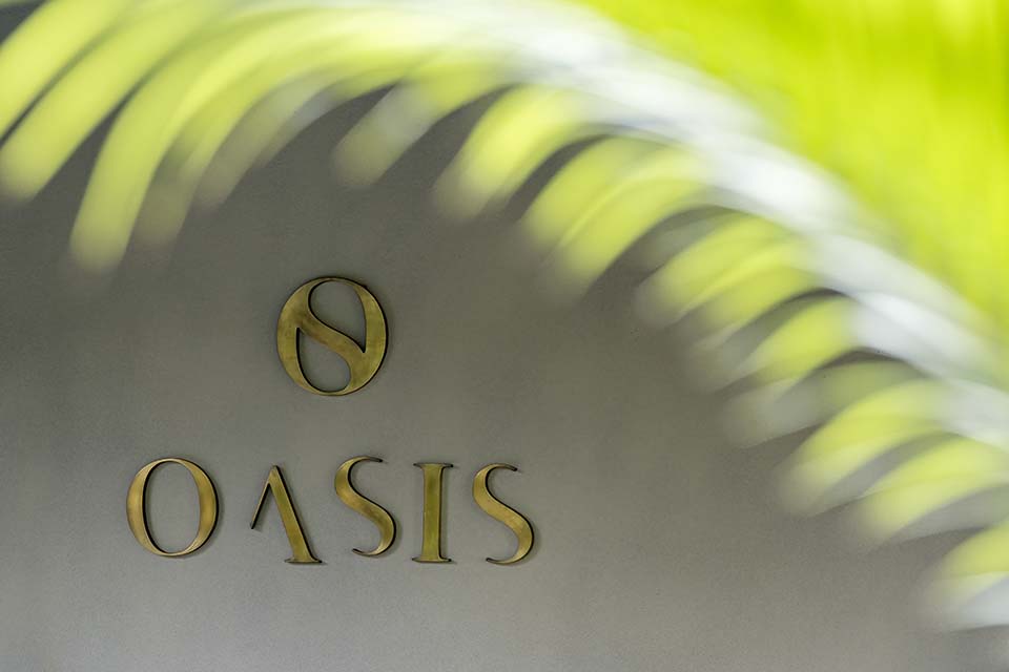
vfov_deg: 8.3
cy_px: 336
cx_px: 504
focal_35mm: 165
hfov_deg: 12.5
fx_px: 4624
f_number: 5.6
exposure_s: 1/200
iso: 720
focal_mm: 165
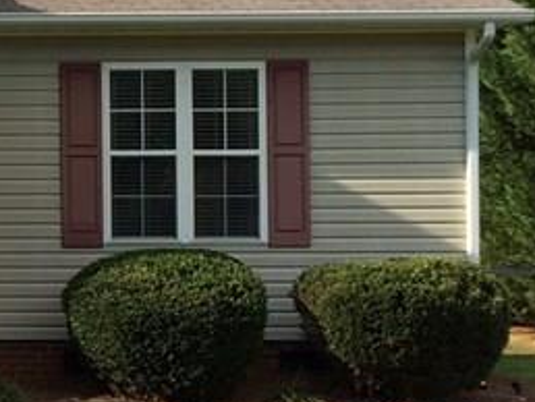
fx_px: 1779
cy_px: 249
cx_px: -351
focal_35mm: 115
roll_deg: -0.7
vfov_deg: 12.9
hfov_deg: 15.3
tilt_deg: +1.7
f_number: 2.2
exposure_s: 1/1466
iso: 32
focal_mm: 4.15
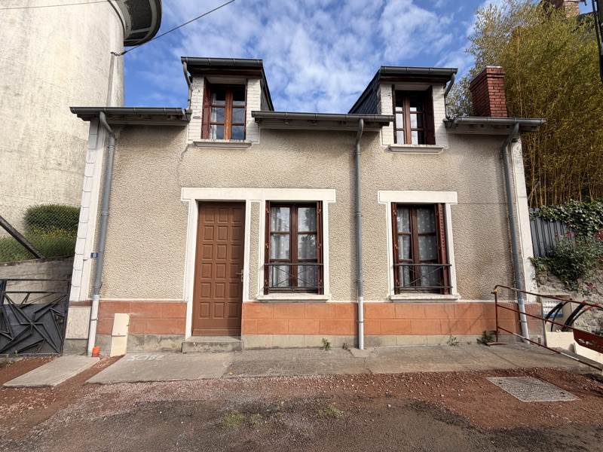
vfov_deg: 85.7
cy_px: 226
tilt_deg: +6.7
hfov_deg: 102.1
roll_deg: -0.4
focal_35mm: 14
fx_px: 244
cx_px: 302
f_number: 2.2
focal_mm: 2.22
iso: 25
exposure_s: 1/770
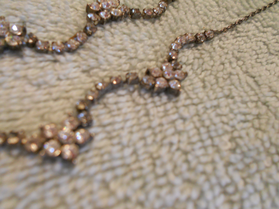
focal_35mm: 32
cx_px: 140
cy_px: 104
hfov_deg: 56.8
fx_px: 258
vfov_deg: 44.2
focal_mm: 5.8
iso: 320
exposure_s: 1/30
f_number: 3.5
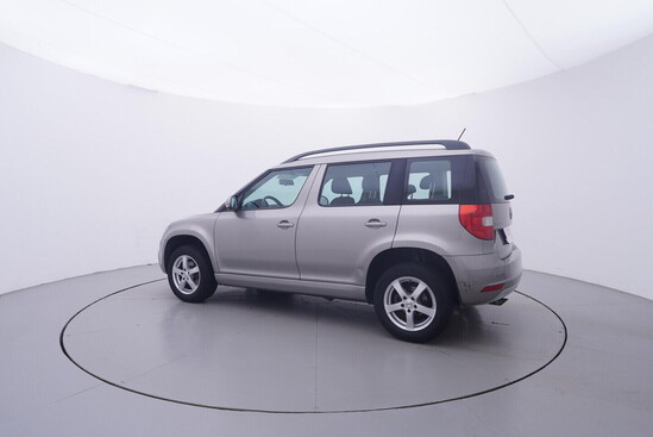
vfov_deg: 56.2
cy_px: 218
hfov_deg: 77.3
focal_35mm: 22
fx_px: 408
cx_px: 326
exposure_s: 1/80
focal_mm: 15
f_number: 5
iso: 200
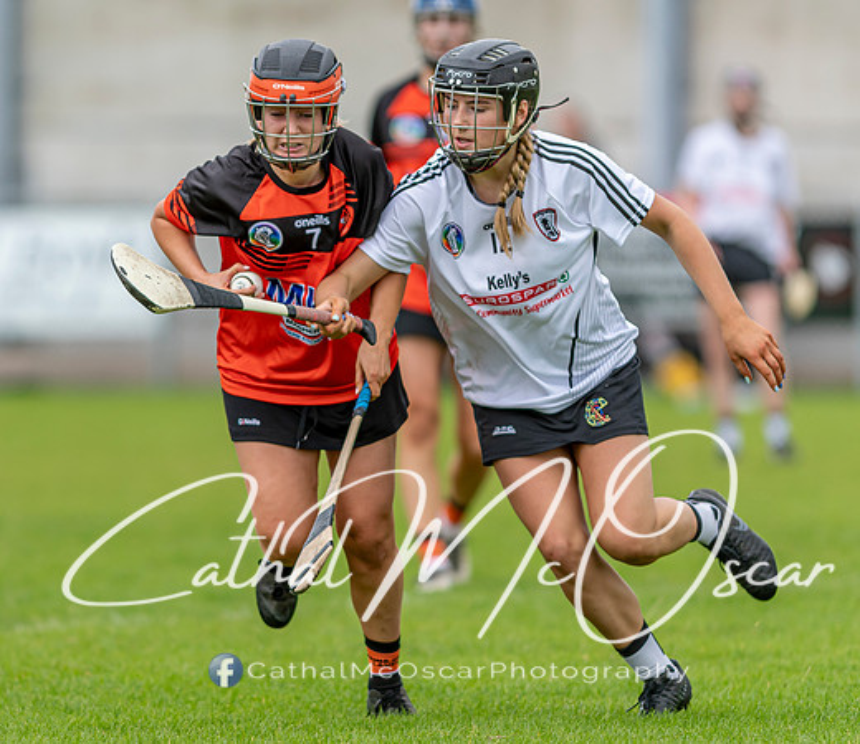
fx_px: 15061
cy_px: 370
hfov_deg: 3.3
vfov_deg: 2.8
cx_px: 289
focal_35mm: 573
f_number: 2.8
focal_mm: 300
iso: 200
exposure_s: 1/1000
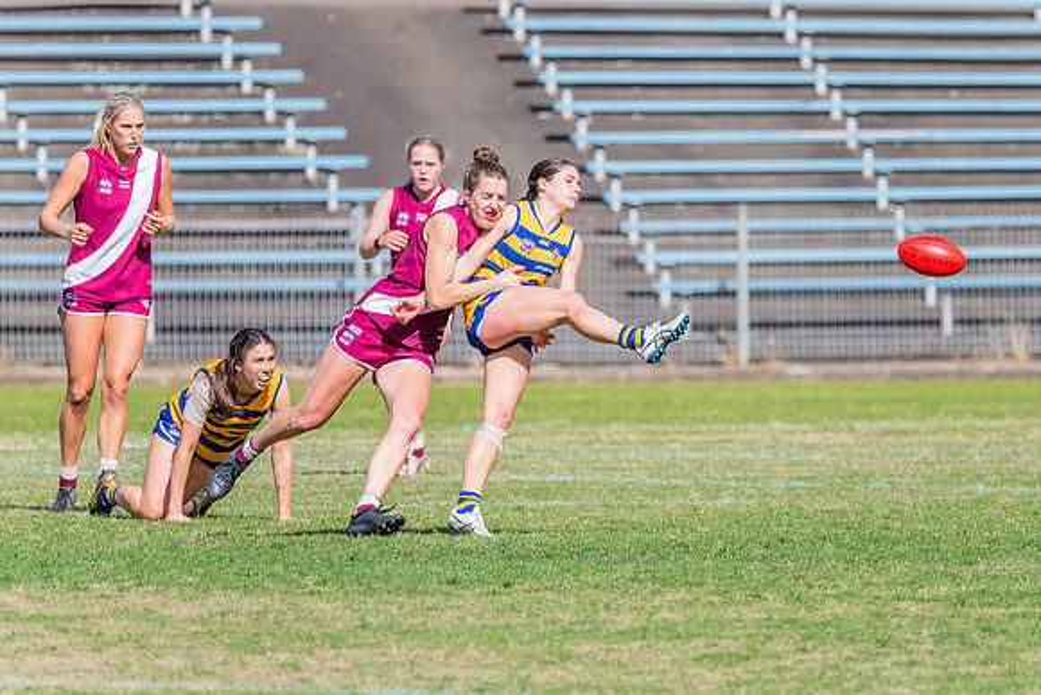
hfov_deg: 2.4
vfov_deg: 1.6
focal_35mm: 864
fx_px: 24995
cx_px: 596
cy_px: 346
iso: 800
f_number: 8
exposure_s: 1/1600
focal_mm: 600
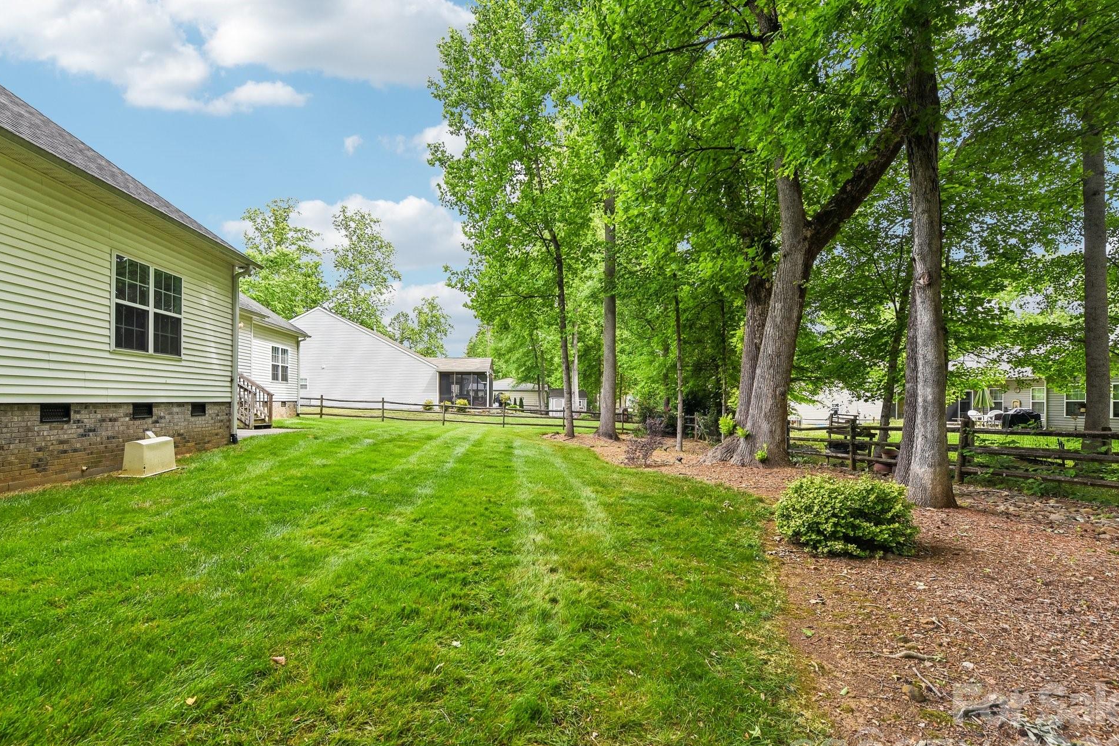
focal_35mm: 15
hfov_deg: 100.4
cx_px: 540
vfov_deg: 77.2
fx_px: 466
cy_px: 399
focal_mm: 14
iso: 200
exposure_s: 1/160
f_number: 8
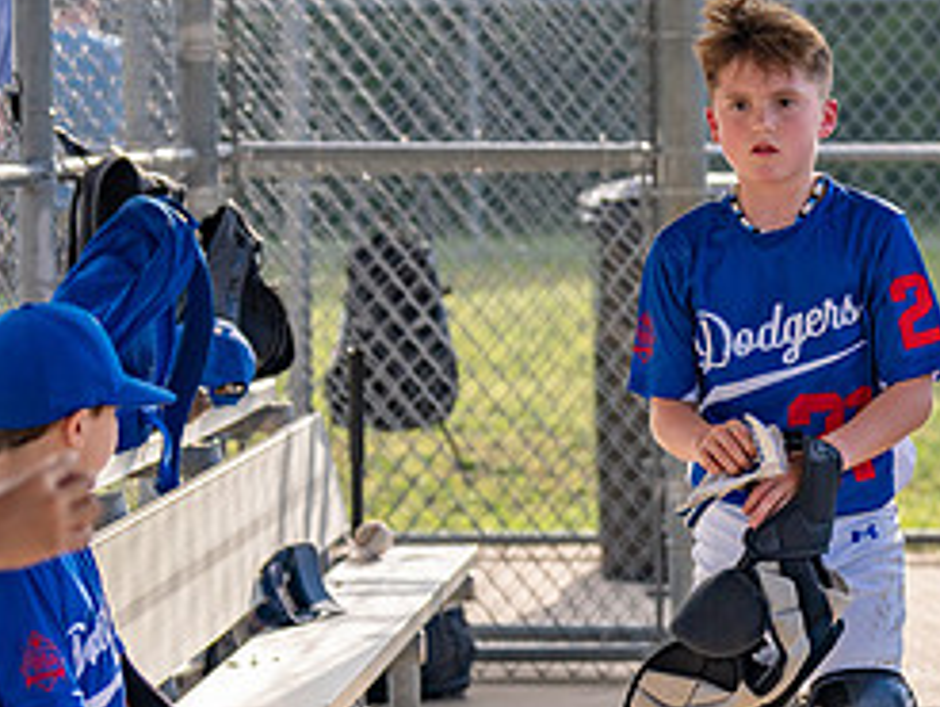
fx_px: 4675
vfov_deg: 8.6
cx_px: 822
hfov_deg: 11.4
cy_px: 443
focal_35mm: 172
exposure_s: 1/2000
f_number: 2.8
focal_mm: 70
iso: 250
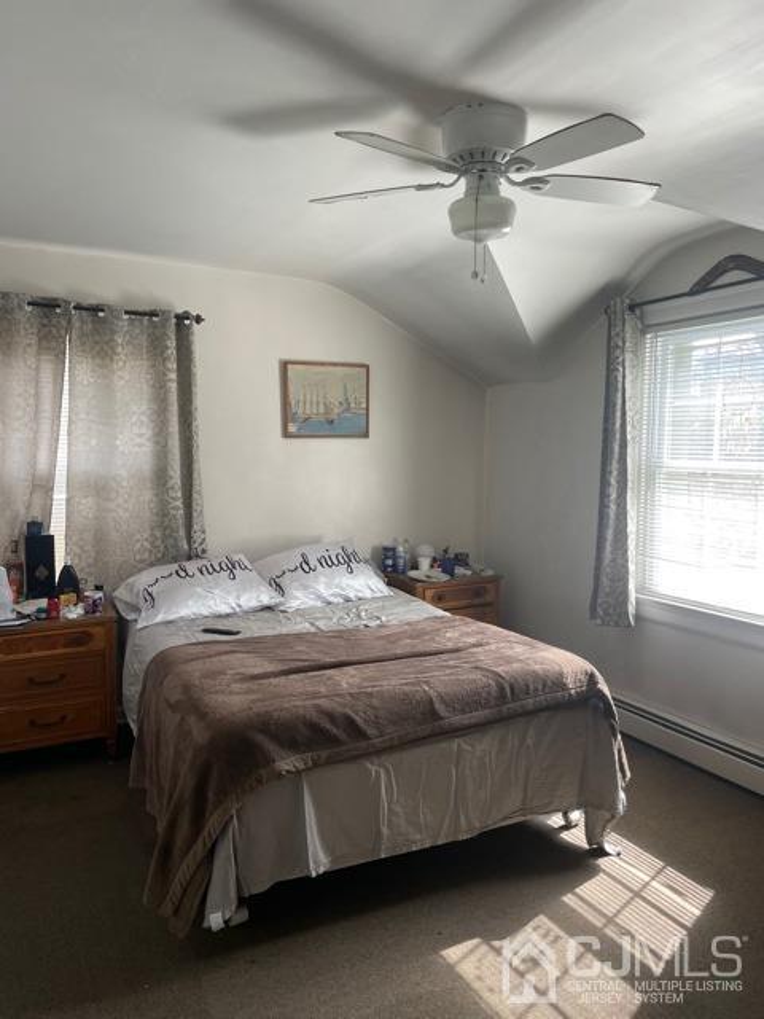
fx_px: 765
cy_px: 510
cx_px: 382
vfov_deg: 67.3
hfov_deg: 53.1
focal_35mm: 26
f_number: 1.6
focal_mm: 4.2
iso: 80
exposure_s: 1/121
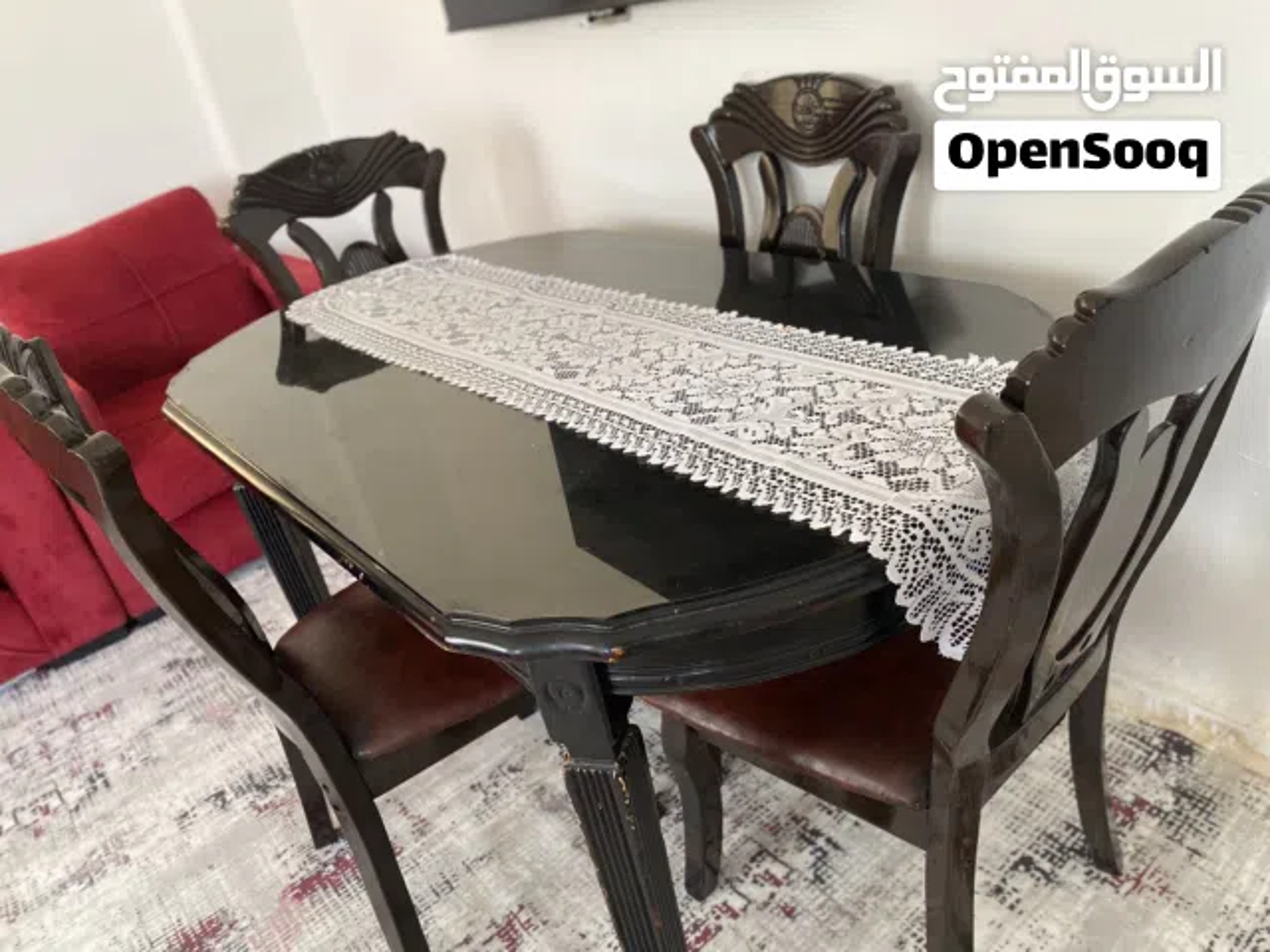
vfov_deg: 53.1
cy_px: 476
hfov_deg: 67.3
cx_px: 635
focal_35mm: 26
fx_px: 954
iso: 200
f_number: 1.8
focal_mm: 4.25
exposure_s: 1/60
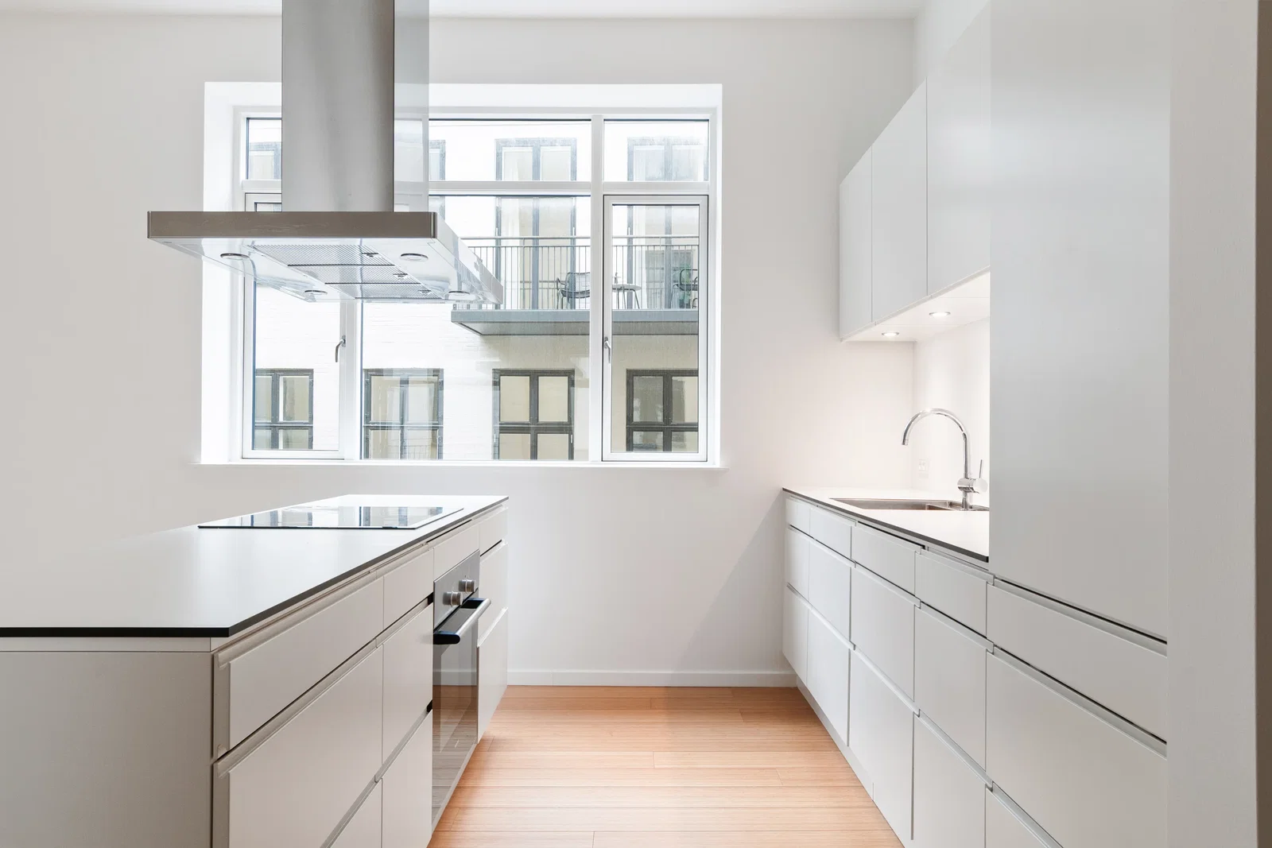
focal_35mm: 21
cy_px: 424
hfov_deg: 81.2
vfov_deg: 59.5
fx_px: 742
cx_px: 636
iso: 200
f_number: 10
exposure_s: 1
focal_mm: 14
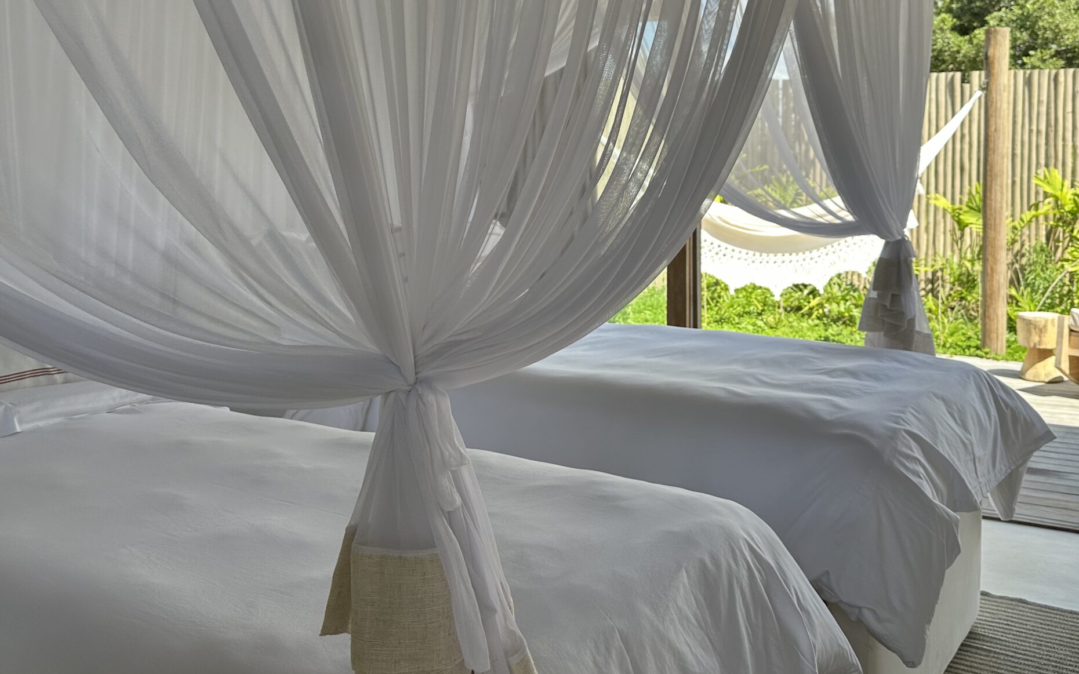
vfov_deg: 35.3
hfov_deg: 55.2
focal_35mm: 35
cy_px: 153
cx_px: 608
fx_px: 1029
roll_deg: -0.5
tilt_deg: +0.5
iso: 80
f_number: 1.78
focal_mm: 6.86
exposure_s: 1/836
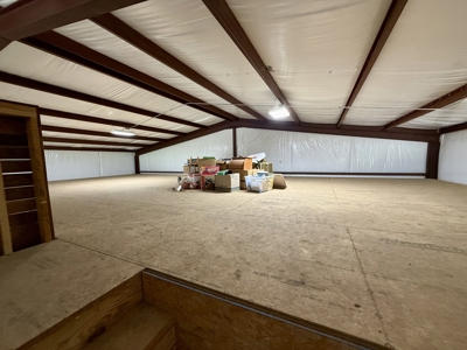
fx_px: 189
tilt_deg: -4.4
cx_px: 234
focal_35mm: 14
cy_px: 175
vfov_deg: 85.7
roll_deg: +1.3
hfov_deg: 102.1
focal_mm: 2.22
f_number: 2.2
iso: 200
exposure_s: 1/99
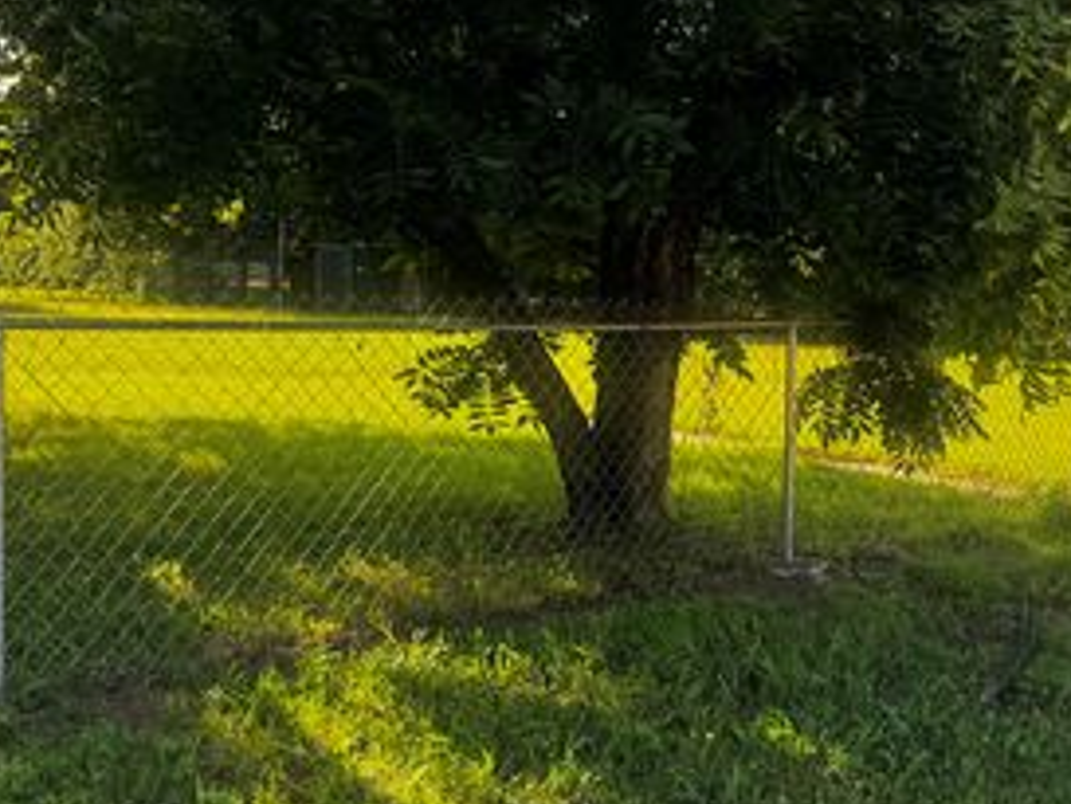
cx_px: 647
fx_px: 1362
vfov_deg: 32.8
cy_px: 312
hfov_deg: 42.7
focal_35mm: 44
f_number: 1.78
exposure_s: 1/506
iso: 80
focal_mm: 6.76
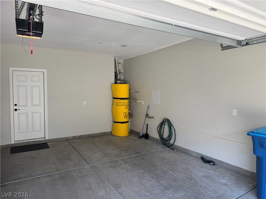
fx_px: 184
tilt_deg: -2.3
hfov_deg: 71.6
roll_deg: +0.4
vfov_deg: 56.8
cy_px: 100
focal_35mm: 24
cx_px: 133
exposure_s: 1/121
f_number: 1.78
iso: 64
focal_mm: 6.76
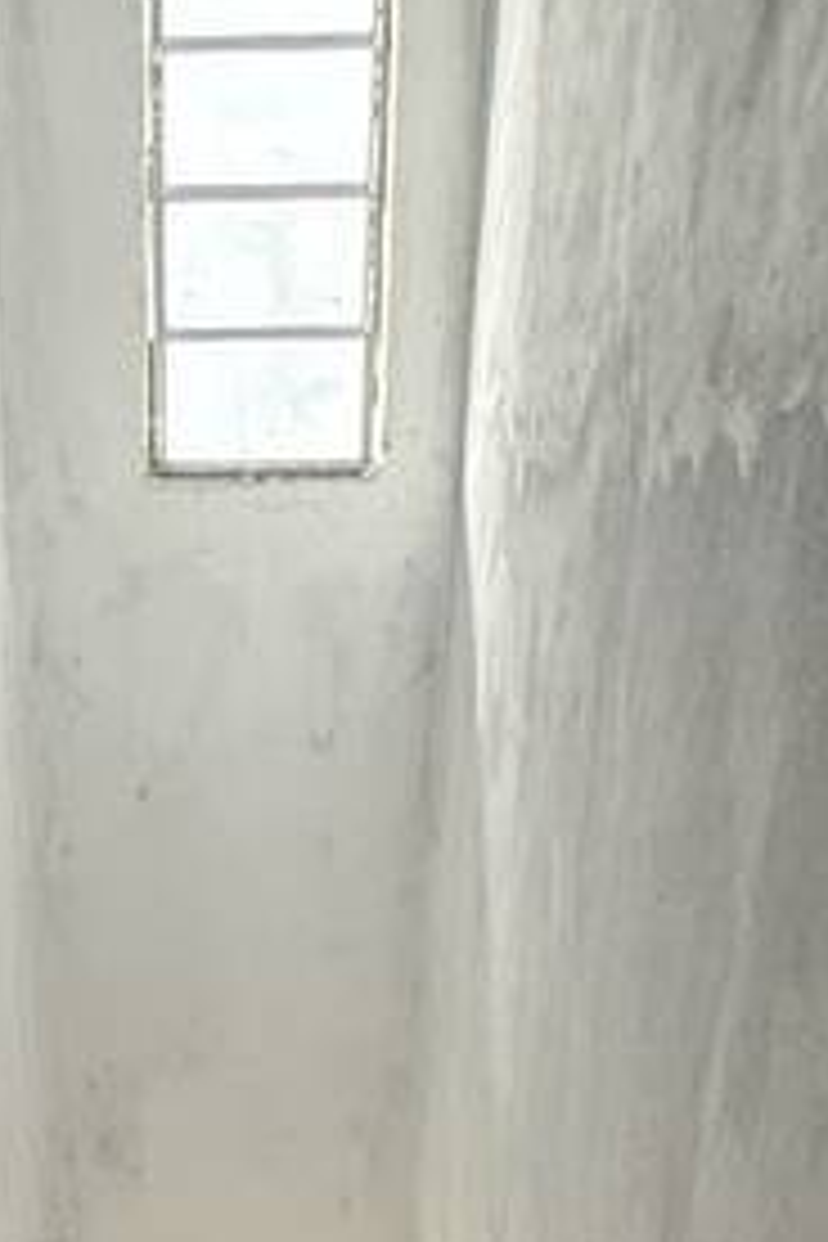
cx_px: 140
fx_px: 1966
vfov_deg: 27.1
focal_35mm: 57
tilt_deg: -31.9
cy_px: 1755
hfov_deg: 23.4
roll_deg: +1.8
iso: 400
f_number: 2.2
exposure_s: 1/60
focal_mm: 2.22
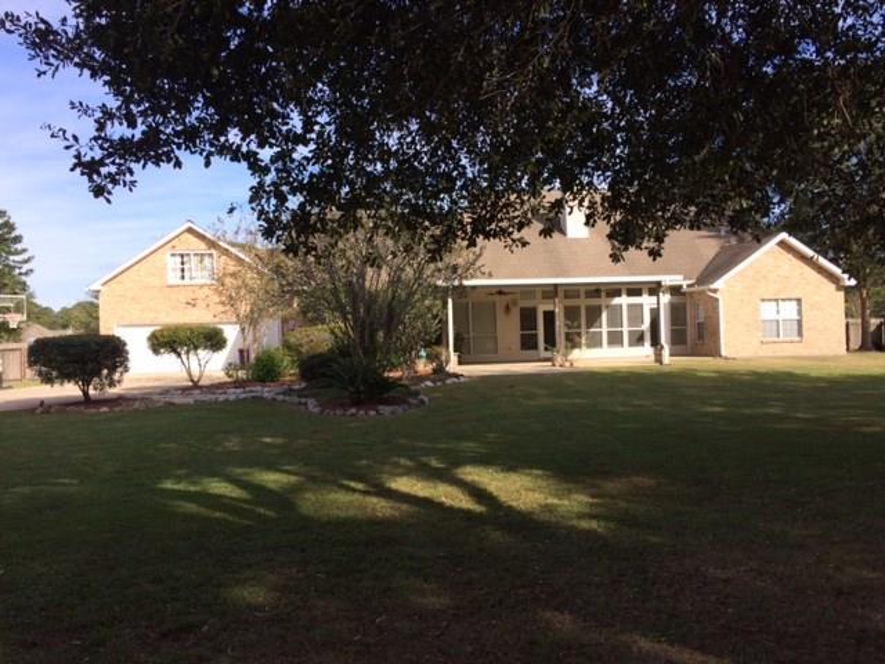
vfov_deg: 48.2
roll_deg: +1.0
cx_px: 442
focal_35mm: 29
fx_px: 741
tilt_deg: -2.9
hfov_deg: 61.7
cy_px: 332
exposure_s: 1/1208
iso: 32
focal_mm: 4.15
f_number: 2.2
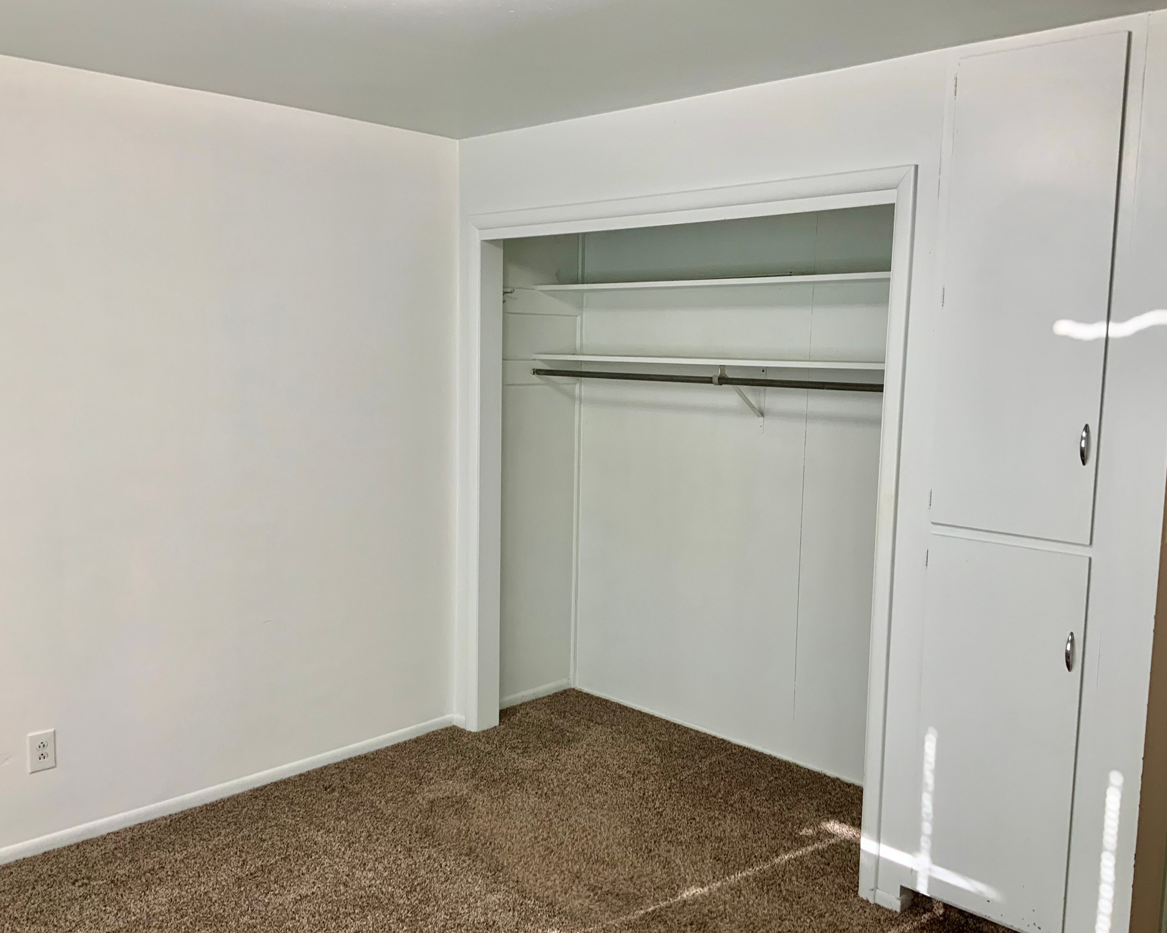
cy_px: 471
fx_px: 1071
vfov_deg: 47.1
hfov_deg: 57.2
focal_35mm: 31
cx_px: 600
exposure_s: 1/120
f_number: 1.8
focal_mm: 3
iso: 50
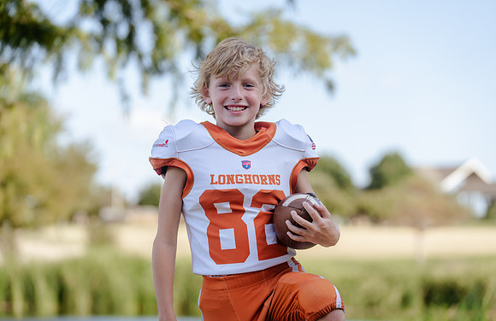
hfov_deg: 17.1
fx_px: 1652
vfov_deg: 11.1
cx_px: 248
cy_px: 165
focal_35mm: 121
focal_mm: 120
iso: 100
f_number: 3.5
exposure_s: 1/320
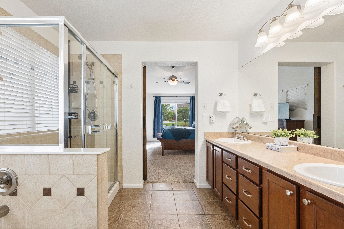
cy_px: 120
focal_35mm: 17
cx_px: 161
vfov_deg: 70.4
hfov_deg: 93.1
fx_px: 162
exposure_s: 1/60
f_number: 9
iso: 800
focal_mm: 12
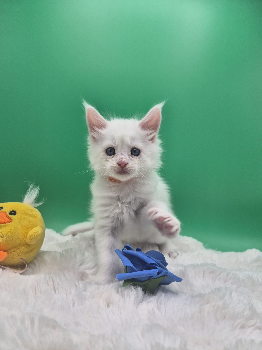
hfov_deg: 58.9
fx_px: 232
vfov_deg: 73.9
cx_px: 131
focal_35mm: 23
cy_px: 175
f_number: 1.8
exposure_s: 1/612
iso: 80
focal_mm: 5.4
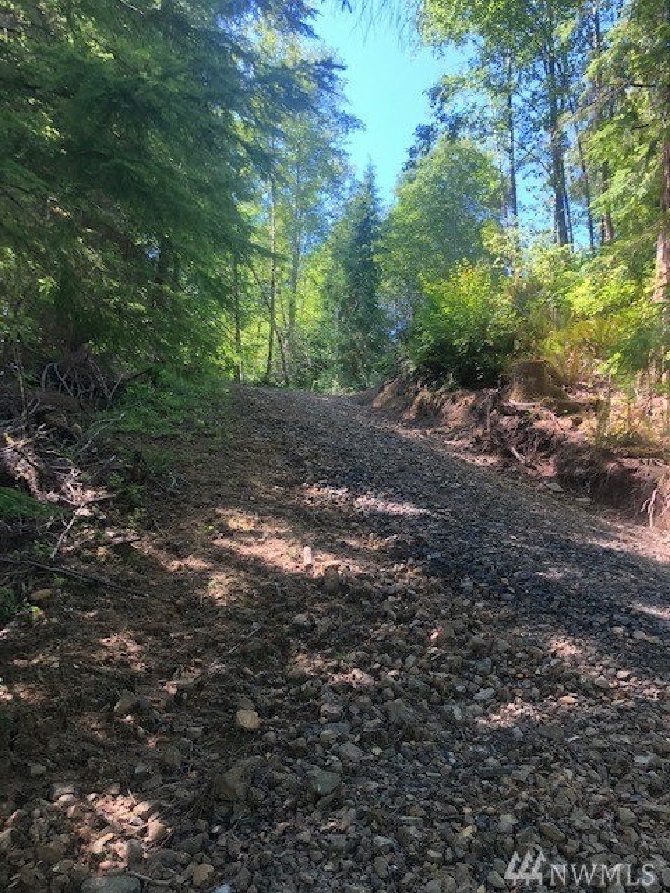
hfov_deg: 49.7
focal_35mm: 28
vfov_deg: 63.4
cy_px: 446
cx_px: 335
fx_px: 723
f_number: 1.8
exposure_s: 1/120
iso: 32
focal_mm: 4
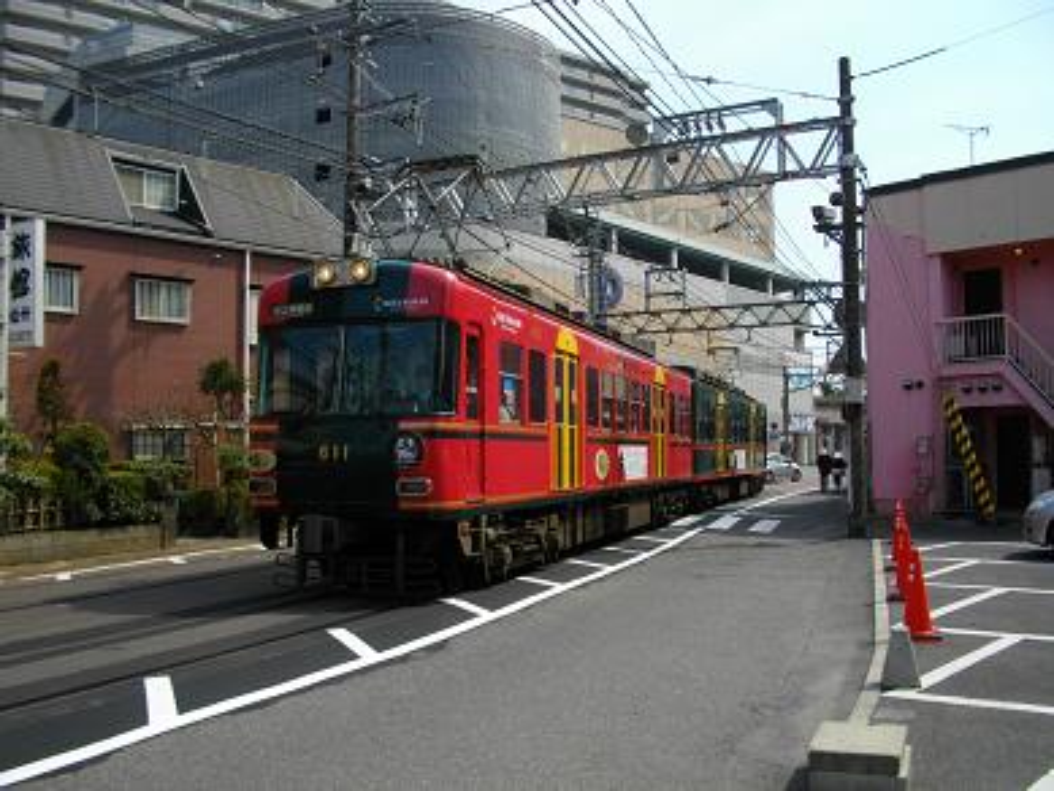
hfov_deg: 56.8
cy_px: 396
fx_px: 975
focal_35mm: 32
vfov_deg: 44.2
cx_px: 527
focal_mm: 5.7
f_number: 5.5
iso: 100
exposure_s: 1/400
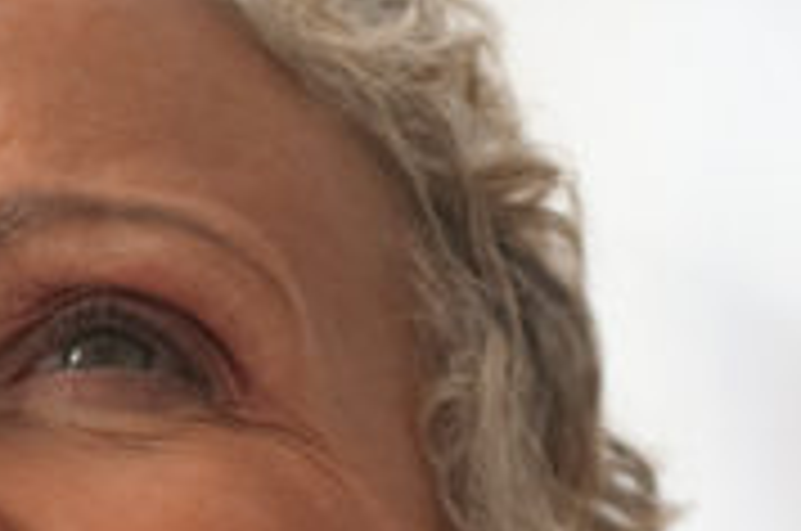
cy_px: 1253
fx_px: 23232
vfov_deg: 1.3
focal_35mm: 1046
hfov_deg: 2.0
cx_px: -196
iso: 400
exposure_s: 1/200
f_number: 3.2
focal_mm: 155
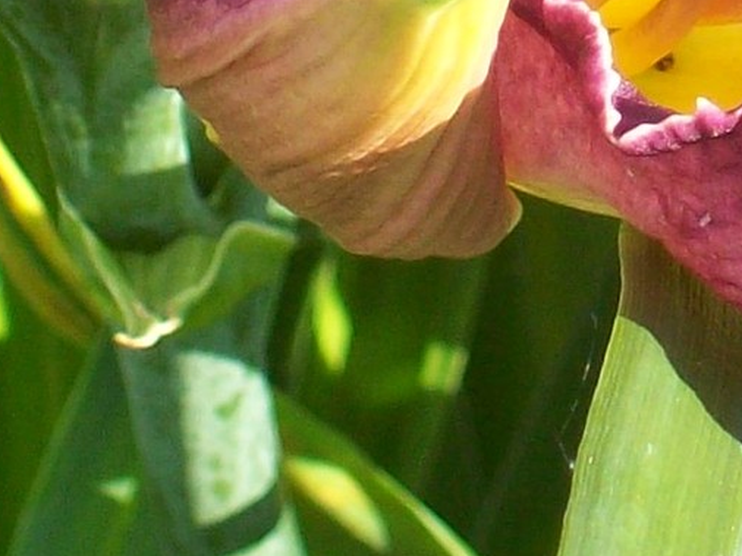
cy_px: -328
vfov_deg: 2.8
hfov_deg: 3.7
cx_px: 780
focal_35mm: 534
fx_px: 11441
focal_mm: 18
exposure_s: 1/186
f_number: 4.8
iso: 80
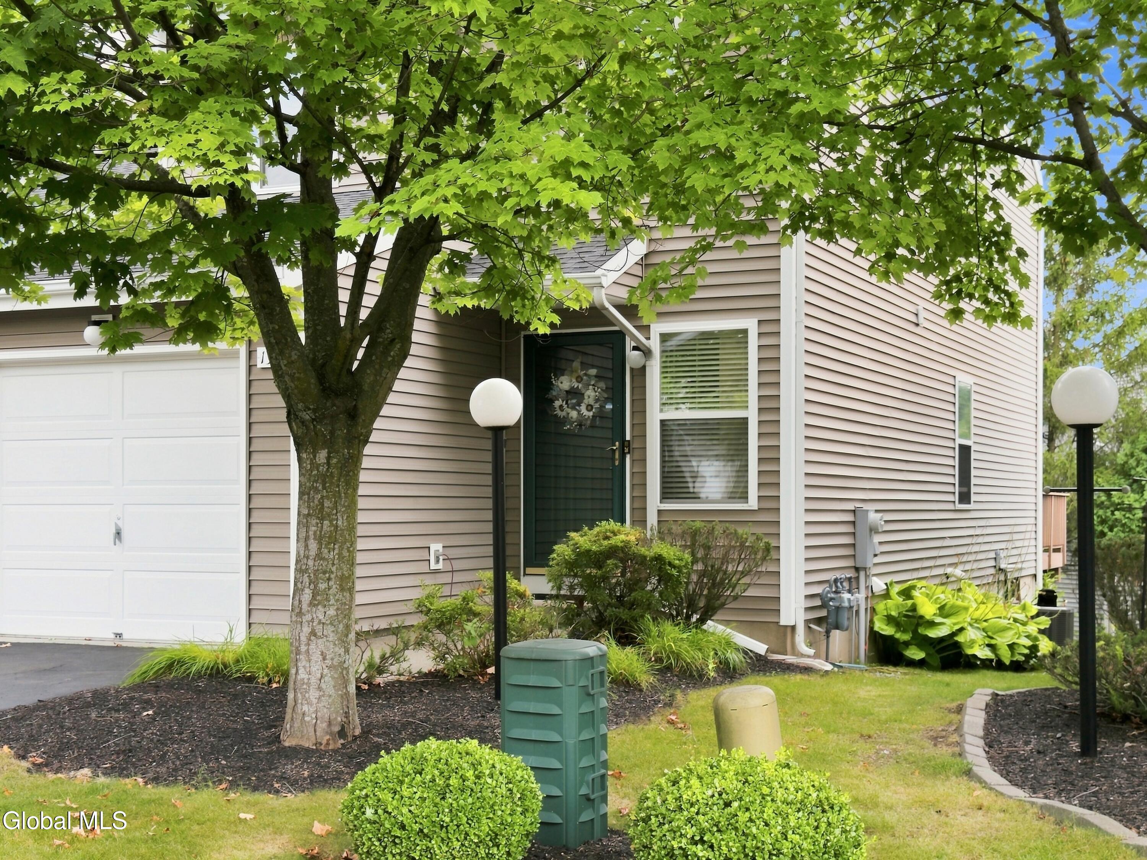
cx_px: 574
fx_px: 1590
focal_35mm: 48
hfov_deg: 39.7
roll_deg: -0.2
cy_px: 430
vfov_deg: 30.3
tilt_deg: +2.6
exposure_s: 1/269
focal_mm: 6.8
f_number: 1.8
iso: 64
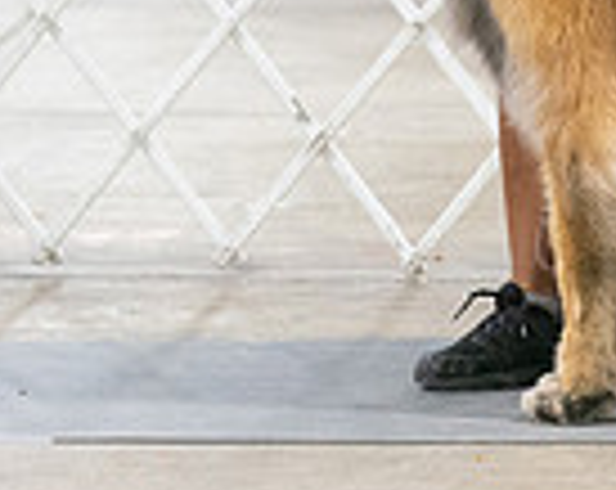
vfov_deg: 2.4
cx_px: 470
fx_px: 11643
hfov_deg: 3.0
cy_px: -265
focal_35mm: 640
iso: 5000
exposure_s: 1/200
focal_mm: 138
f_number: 2.8
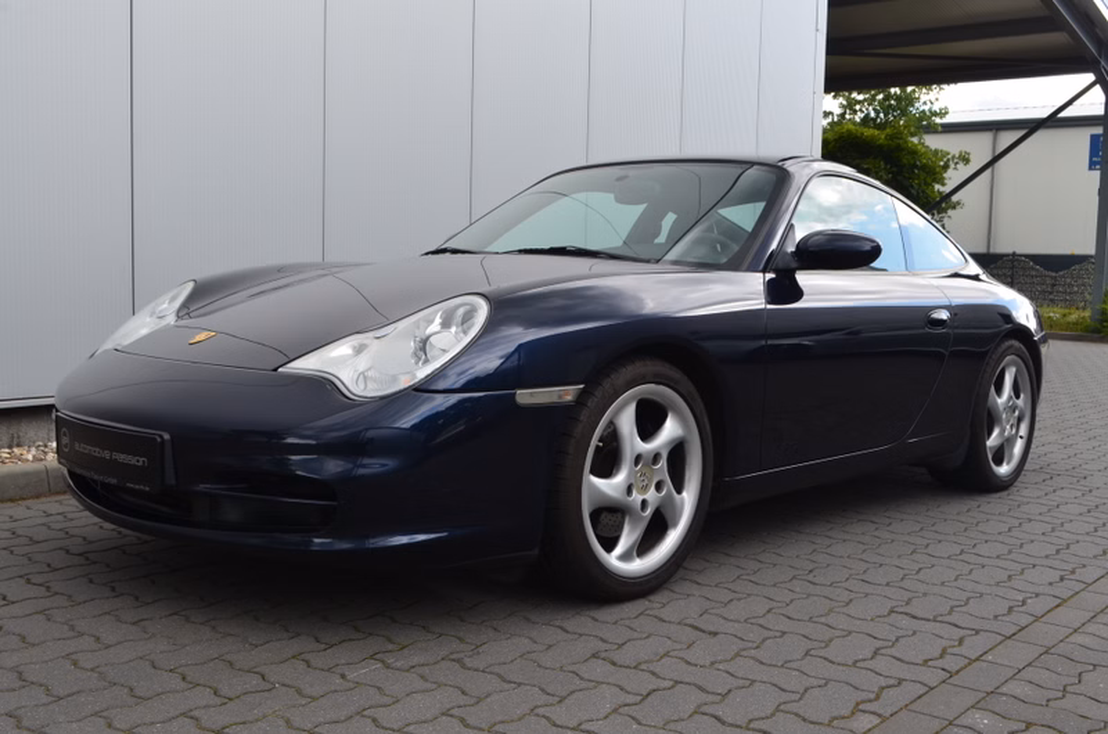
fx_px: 1106
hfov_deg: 53.2
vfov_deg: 36.7
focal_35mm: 36
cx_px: 554
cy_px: 367
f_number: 10
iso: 250
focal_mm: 24
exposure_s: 1/60
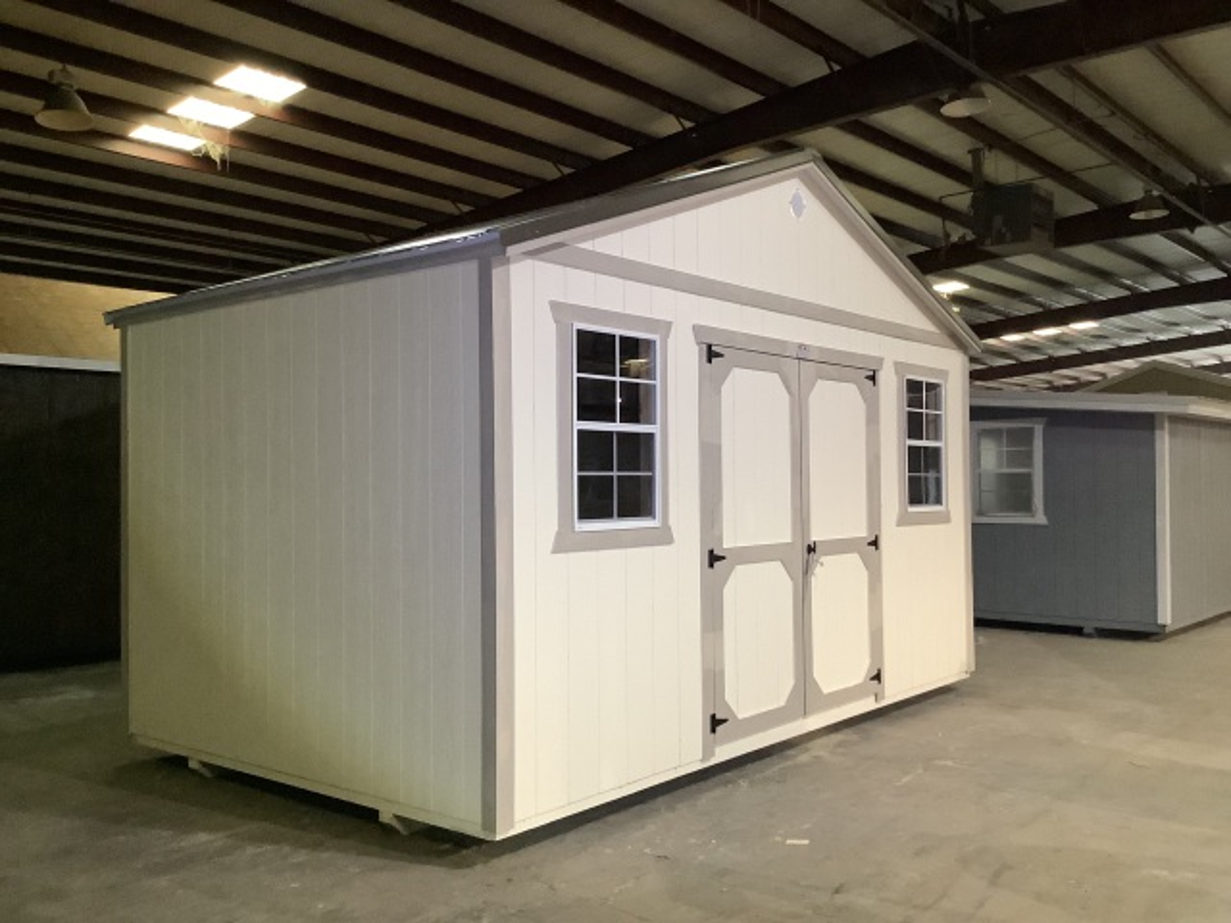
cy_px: 462
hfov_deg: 58.4
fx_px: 1102
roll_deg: +0.4
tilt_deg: +1.1
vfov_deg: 45.4
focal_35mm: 31
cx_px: 616
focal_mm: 3.3
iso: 400
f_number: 2.4
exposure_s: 1/30
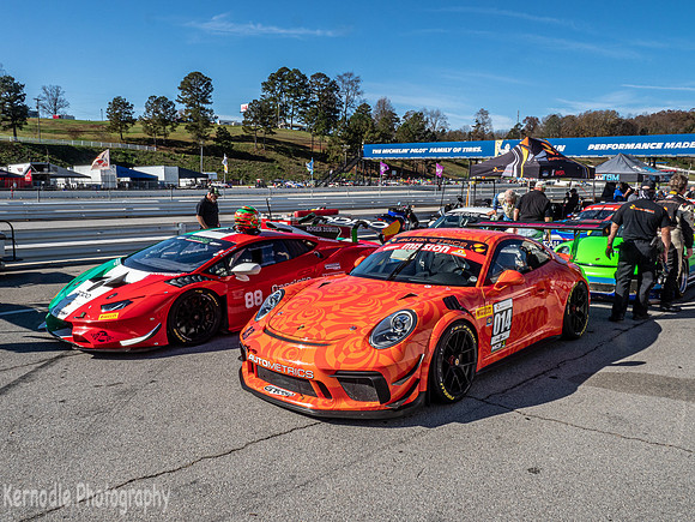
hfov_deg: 63.4
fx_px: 562
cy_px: 261
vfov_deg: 49.7
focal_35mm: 28
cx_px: 348
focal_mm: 14
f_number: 22
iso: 200
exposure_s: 1/60
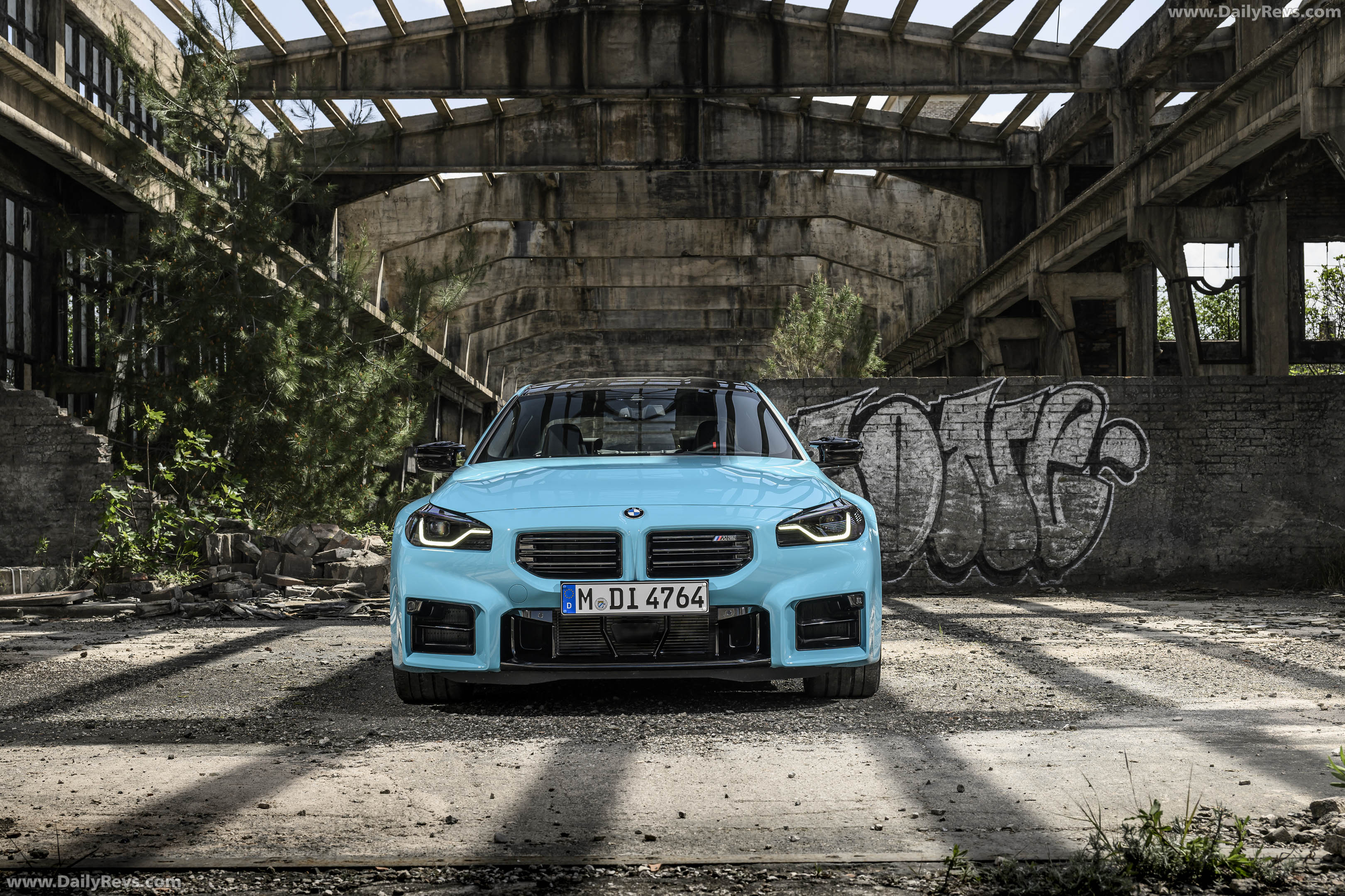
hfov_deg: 42.7
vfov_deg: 29.2
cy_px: 448
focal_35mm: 46
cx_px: 672
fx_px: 1718
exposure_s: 1/125
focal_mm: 46
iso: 50
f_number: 8
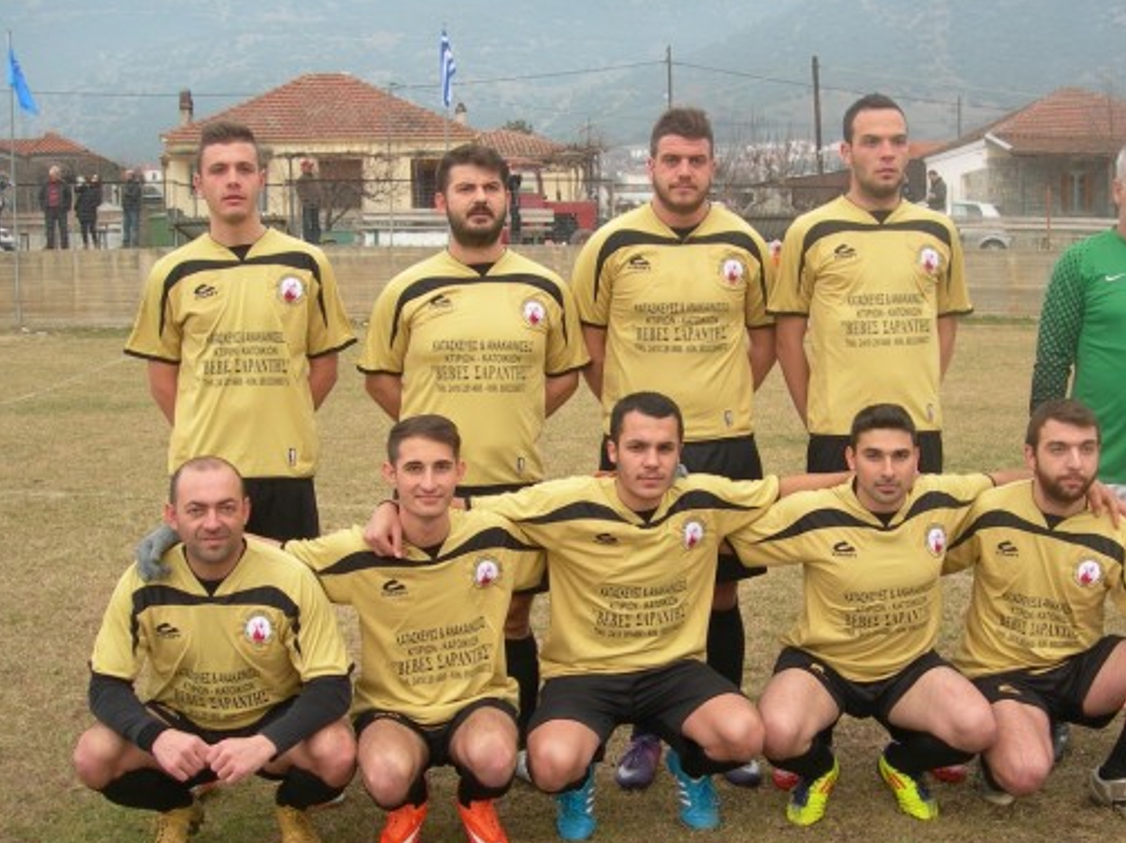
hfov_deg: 37.9
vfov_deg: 29.0
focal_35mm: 50
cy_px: 497
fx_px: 1626
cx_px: 718
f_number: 2.8
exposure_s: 1/180
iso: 50
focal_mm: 7.8
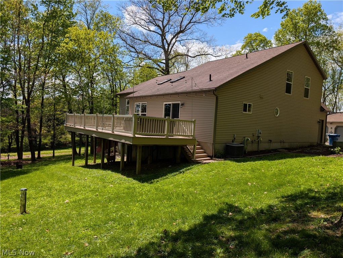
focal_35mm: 24
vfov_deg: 56.9
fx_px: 238
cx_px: 172
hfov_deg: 71.5
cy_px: 129
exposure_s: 1/1005
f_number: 1.68
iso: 21
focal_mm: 6.9
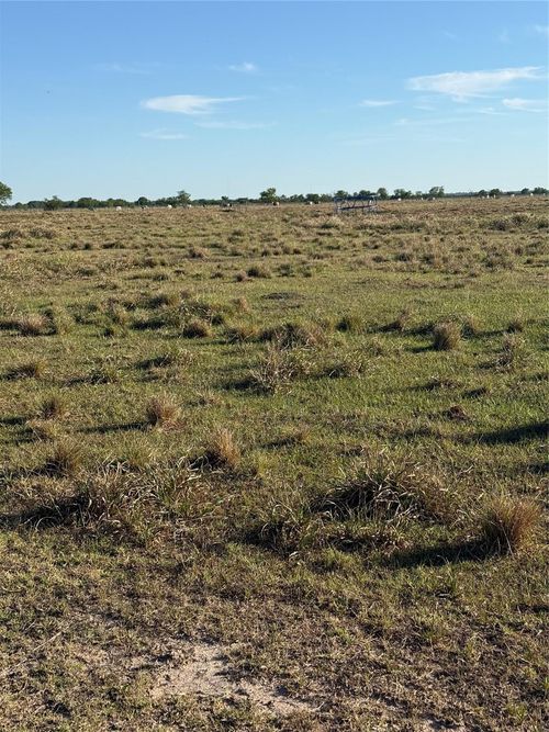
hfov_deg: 30.3
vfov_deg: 39.7
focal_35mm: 48
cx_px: 274
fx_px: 1015
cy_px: 366
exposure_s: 1/4098
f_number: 1.78
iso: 64
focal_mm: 6.76
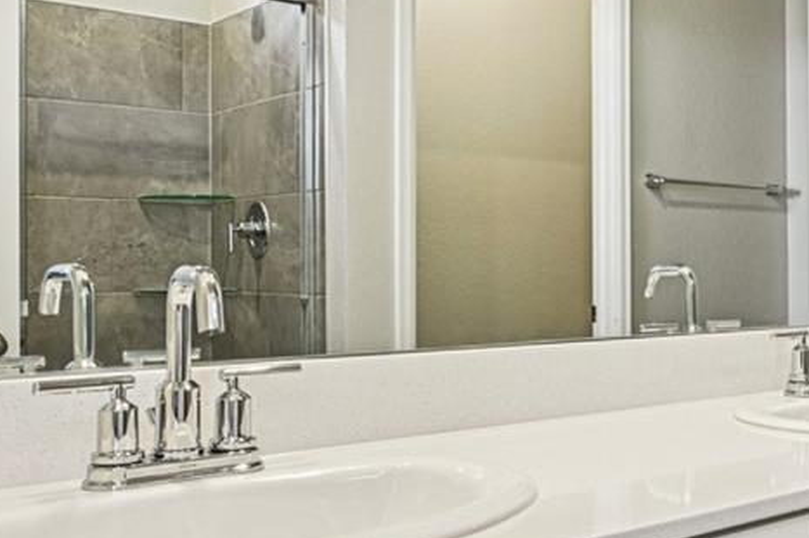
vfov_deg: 28.0
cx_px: 792
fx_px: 1078
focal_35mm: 48
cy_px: 239
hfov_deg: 37.2
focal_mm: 14
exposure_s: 1/3.33
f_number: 11
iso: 400
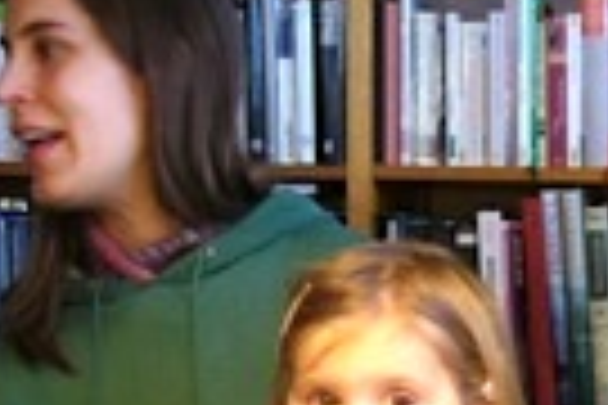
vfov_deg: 13.7
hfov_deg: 20.3
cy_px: 486
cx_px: 613
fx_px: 1638
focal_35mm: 97
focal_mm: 5.8
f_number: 2.8
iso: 200
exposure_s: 1/8
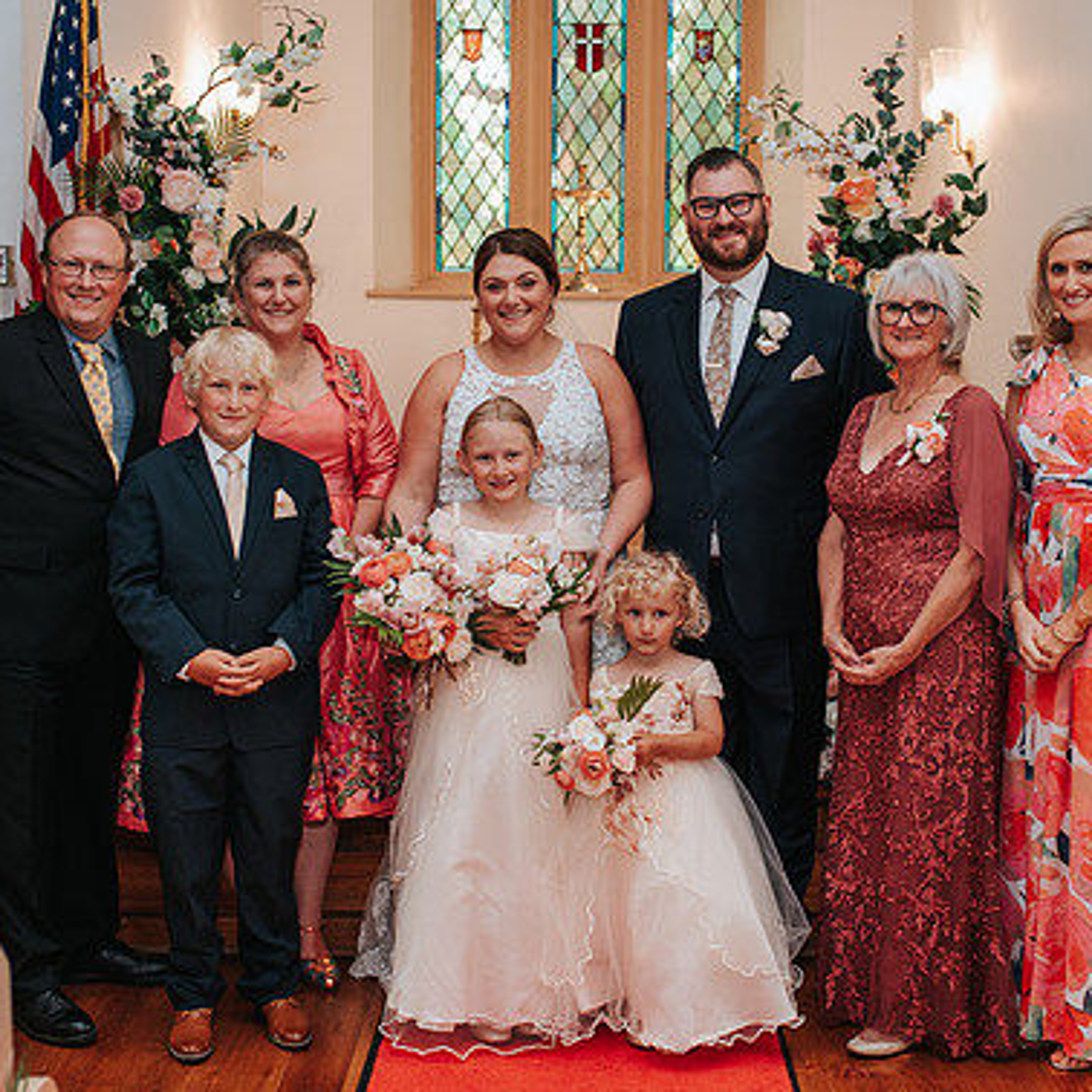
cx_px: 604
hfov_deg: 33.4
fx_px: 1820
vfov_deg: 33.4
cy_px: 552
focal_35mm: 51
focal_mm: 35
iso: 1000
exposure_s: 1/200
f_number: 3.2
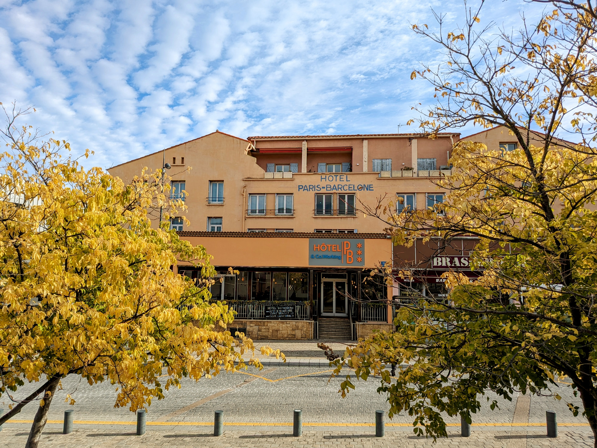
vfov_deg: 56.8
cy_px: 224
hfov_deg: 71.6
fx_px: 414
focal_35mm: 24
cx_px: 298
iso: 48
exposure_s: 1/2058
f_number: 1.7
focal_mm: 4.53
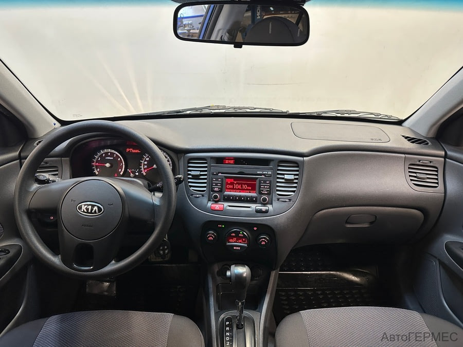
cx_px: 232
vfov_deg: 56.8
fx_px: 321
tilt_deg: -20.6
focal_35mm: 24
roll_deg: +0.5
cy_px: 174
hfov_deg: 71.6
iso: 200
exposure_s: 1/50
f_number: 1.78
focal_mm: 6.86
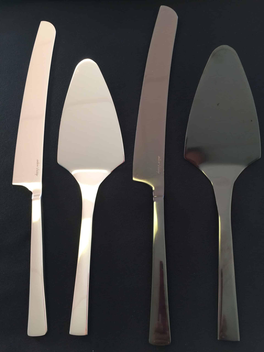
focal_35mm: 29
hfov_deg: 48.2
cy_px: 176
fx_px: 295
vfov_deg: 61.7
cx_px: 132
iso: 40
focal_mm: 4.15
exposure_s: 1/30
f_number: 2.2
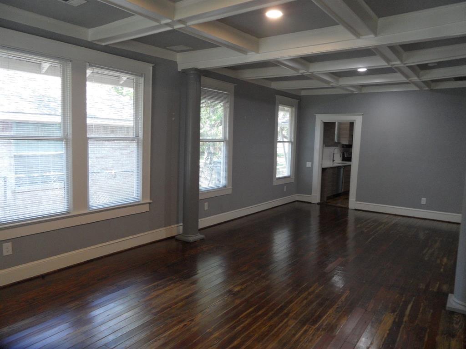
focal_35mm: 24
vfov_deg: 56.8
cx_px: 233
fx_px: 323
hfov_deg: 71.6
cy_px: 174
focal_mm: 3.9
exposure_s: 1/30
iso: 120
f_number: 3.2
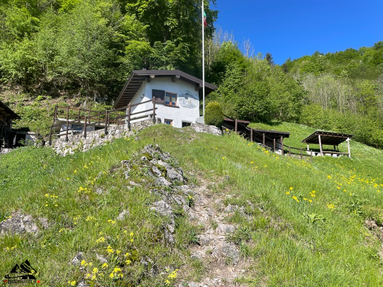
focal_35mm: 26
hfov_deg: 67.3
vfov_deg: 53.1
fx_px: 288
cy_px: 144
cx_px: 192
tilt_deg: +12.9
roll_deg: +0.6
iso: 32
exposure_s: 1/1825
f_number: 1.6
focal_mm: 4.2
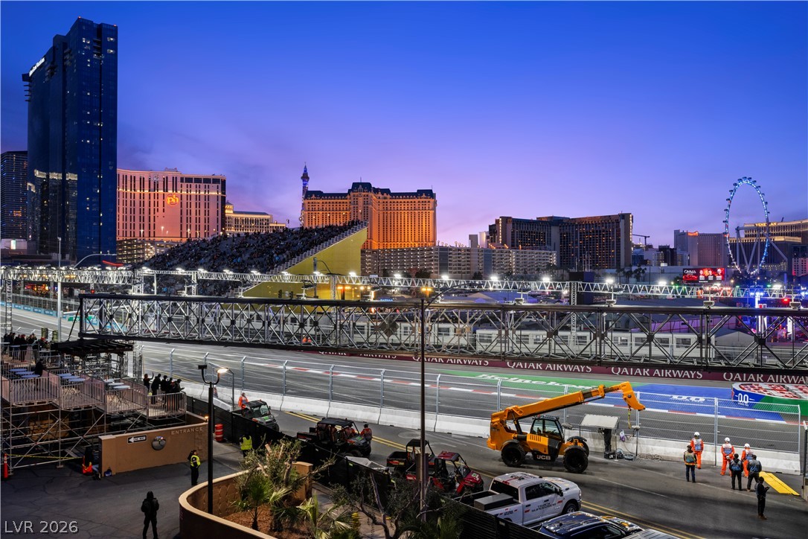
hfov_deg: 61.9
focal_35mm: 30
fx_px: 673
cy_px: 270
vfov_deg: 43.6
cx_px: 404
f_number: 10
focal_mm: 30
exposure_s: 1/6
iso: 800
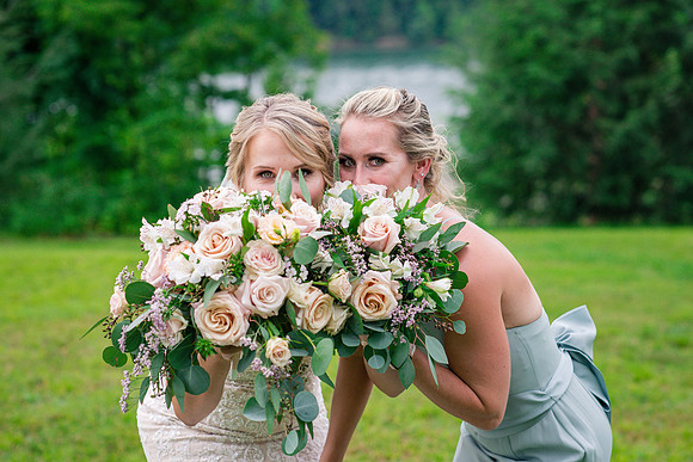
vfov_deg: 16.1
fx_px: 1637
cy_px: 231
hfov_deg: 23.9
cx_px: 346
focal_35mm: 85
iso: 500
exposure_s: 1/2000
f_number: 3.5
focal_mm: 85
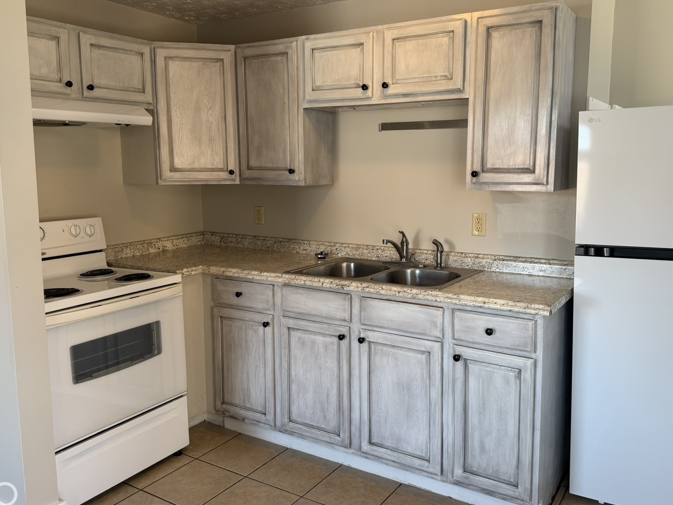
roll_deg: +0.0
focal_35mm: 29
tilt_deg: -6.6
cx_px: 360
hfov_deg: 61.6
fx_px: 564
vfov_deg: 48.2
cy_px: 232
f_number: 1.78
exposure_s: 1/121
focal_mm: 6.76
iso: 125
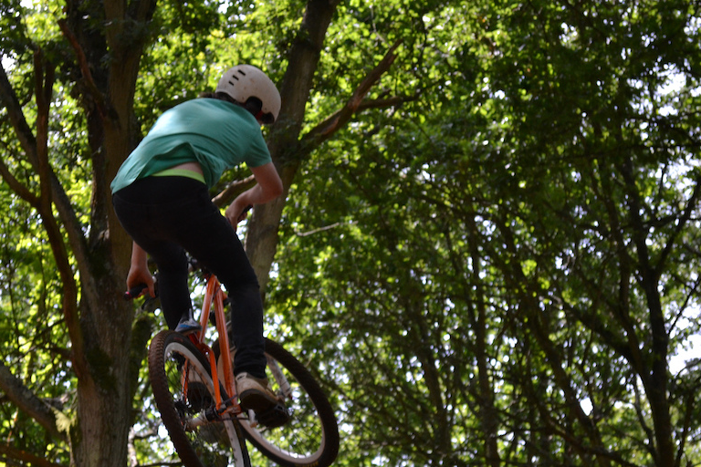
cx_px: 296
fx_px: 2025
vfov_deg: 13.1
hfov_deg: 19.6
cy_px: 305
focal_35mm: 104
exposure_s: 1/500
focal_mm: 52
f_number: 5.6
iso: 900
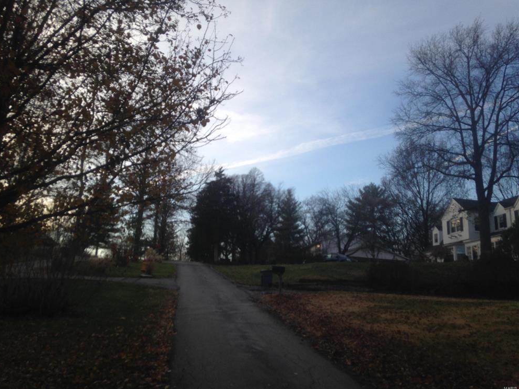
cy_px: 192
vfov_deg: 41.8
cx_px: 252
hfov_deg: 54.0
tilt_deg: +10.5
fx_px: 510
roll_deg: -3.9
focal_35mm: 34
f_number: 2.4
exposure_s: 1/521
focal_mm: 4.12
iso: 50
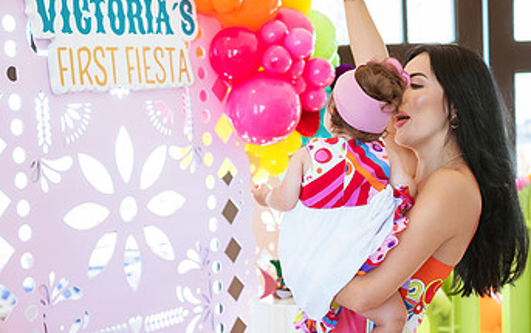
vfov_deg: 20.7
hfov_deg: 32.4
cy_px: 177
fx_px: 912
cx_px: 214
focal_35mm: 63
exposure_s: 1/320
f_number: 2
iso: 500
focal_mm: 35
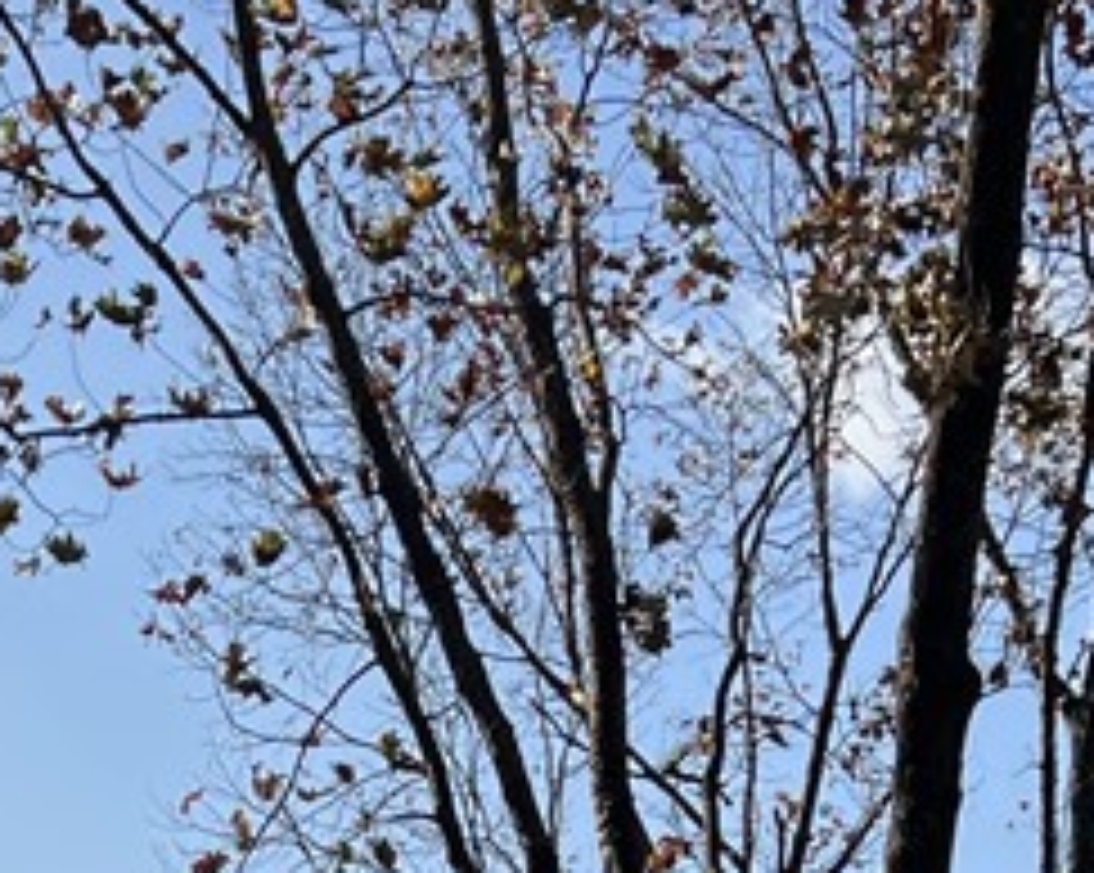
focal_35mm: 107
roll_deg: +0.0
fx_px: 3462
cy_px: 1656
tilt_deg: +0.1
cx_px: 239
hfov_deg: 17.8
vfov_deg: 12.8
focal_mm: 5.7
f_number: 1.5
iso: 50
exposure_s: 1/5587
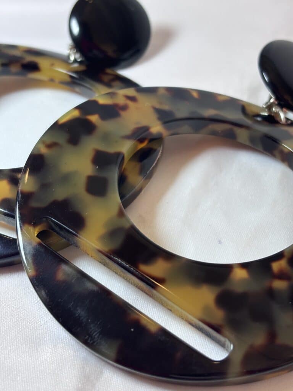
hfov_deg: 28.0
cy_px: 196
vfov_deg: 36.8
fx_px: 587
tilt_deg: -44.7
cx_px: 146
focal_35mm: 52
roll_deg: +3.7
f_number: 1.6
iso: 50
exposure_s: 1/100
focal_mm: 5.96
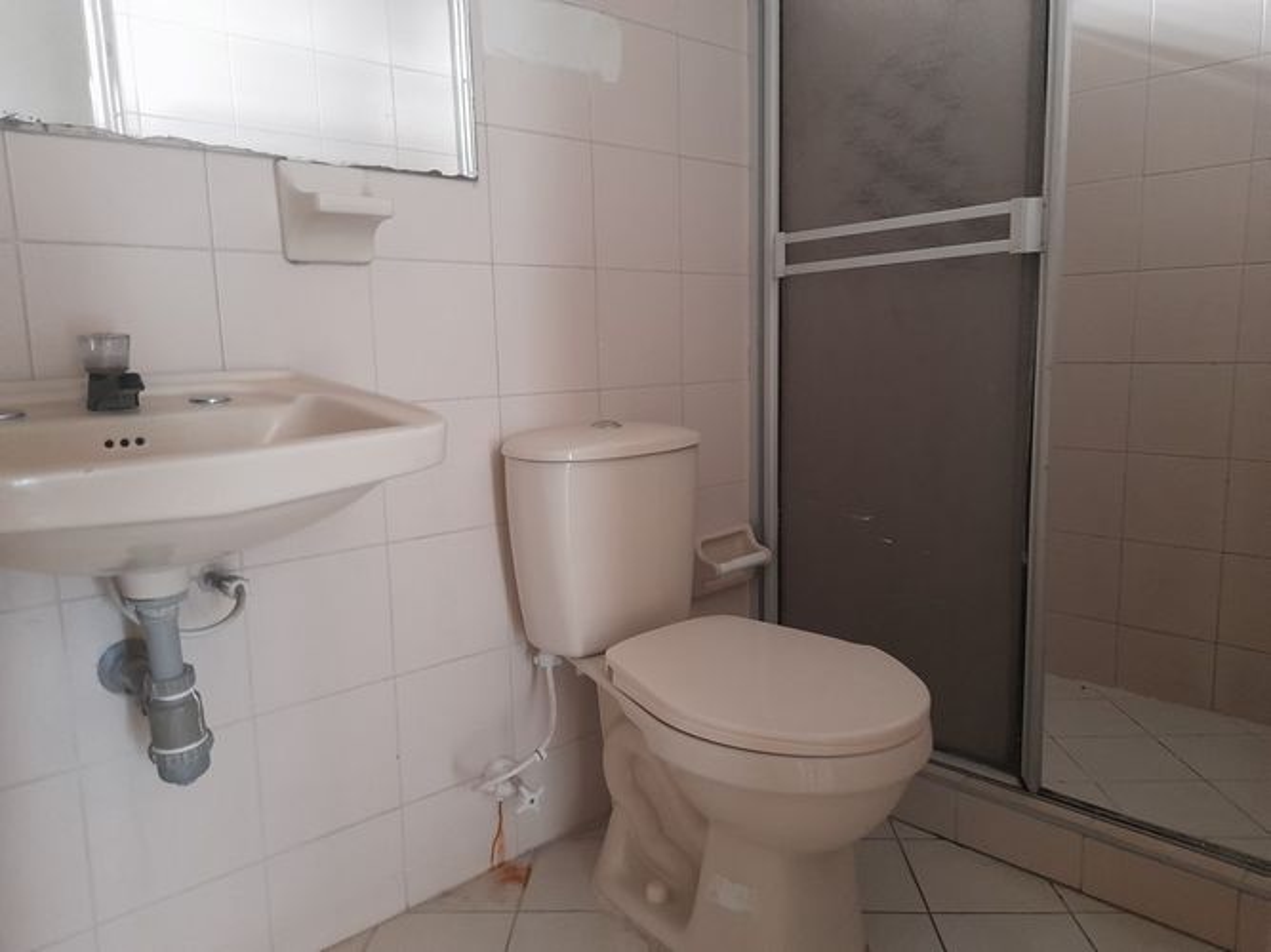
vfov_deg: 54.9
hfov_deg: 69.4
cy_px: 476
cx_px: 636
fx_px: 918
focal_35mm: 25
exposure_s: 1/24
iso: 400
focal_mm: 4.6
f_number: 2
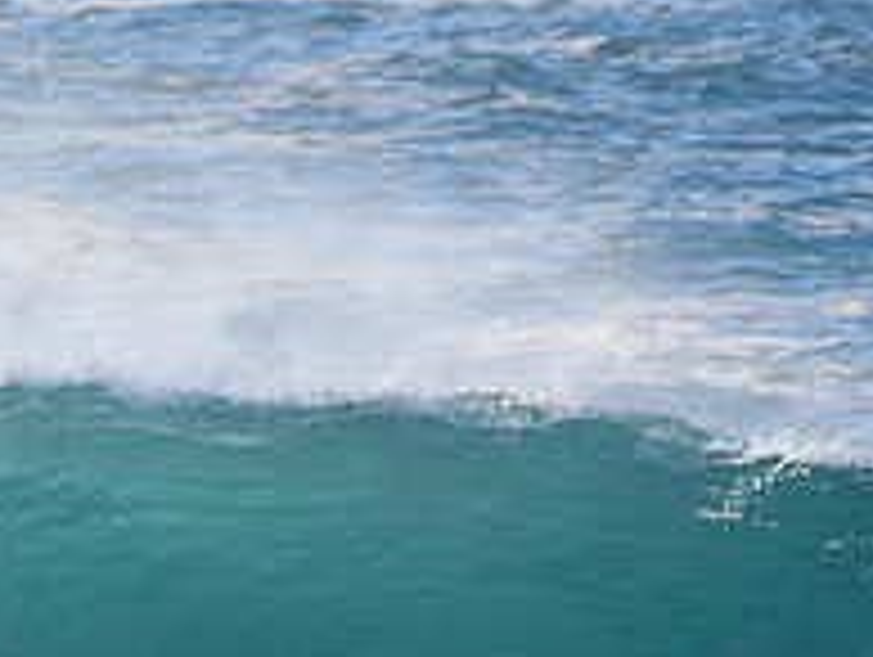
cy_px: 790
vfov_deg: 0.7
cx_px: -184
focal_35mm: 2154
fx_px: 54390
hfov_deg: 0.9
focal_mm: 500
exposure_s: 1/2000
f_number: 5.6
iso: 400
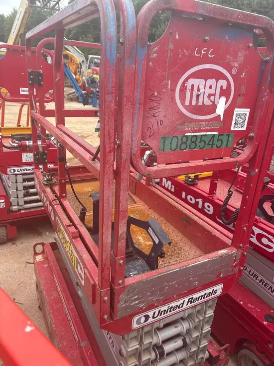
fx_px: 274
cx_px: 137
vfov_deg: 67.3
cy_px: 183
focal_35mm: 26
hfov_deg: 53.1
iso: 50
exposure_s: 1/1381
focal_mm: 5.96
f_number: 1.6
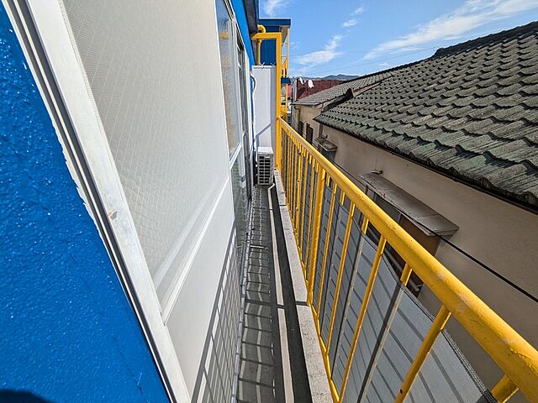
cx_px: 269
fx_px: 218
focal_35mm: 14
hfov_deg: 102.1
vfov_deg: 85.7
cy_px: 202
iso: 50
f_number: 2.2
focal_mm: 1.83
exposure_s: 1/1923
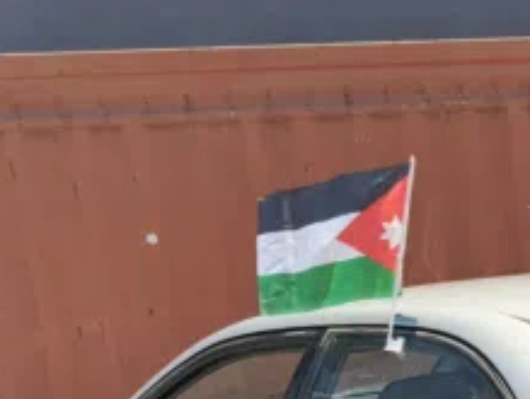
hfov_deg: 24.9
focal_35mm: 70
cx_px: 644
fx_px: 1074
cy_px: 452
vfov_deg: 20.0
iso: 50
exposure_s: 1/117
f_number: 1.75
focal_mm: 5.25
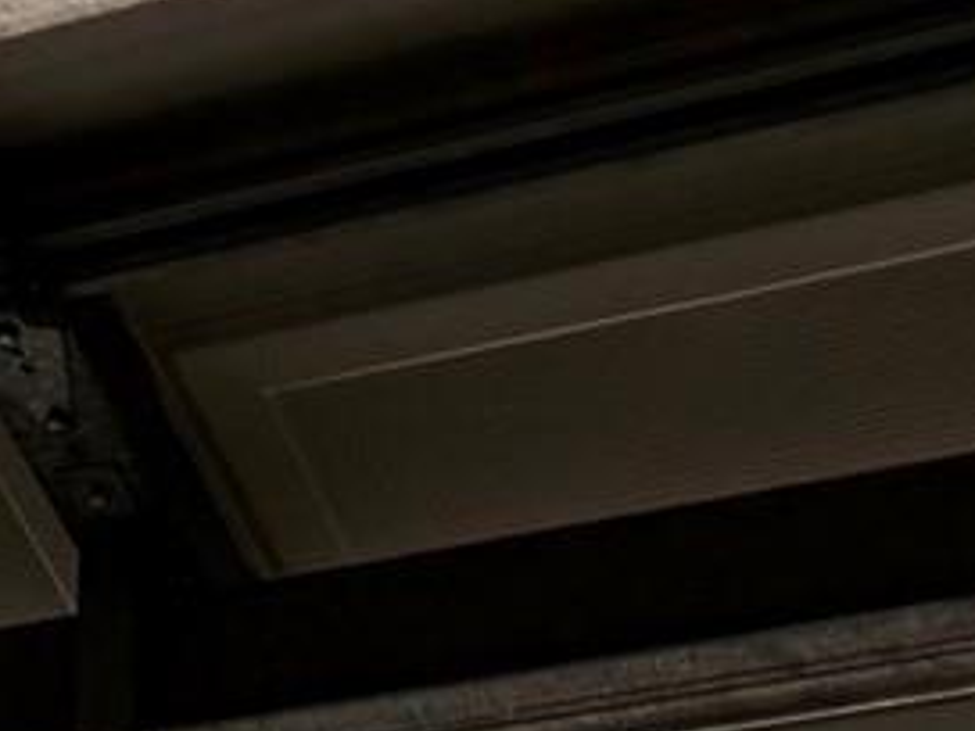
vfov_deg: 9.0
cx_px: 283
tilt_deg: -0.1
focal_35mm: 141
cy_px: 2010
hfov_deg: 14.0
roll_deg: -1.5
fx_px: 3971
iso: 80
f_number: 1.78
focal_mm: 6.76
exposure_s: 1/3953
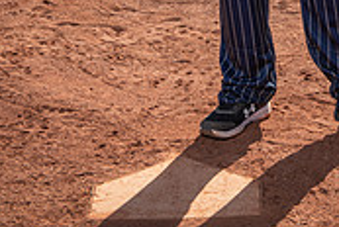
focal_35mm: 135
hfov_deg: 15.1
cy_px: -190
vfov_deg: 9.7
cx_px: 263
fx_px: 1273
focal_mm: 52
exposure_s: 1/250
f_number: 8
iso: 200
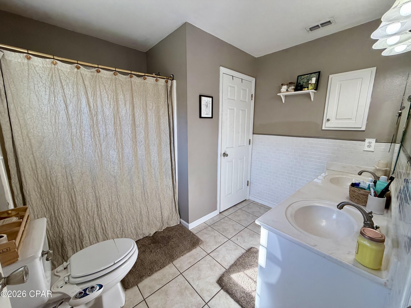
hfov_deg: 102.1
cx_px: 206
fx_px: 166
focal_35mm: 14
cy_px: 154
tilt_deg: -10.3
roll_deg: -0.7
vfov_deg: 85.7
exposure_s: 1/120
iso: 80
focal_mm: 2.22
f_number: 2.2
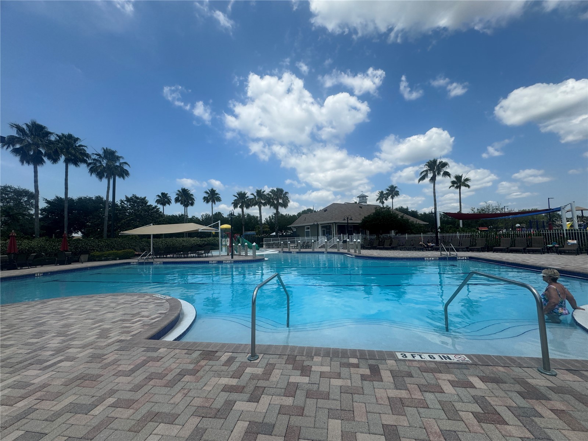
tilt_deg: +4.2
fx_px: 238
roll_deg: +1.9
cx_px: 294
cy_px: 220
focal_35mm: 14
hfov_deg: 102.1
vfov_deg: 85.7
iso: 50
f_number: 2.2
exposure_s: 1/2985
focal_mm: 2.22
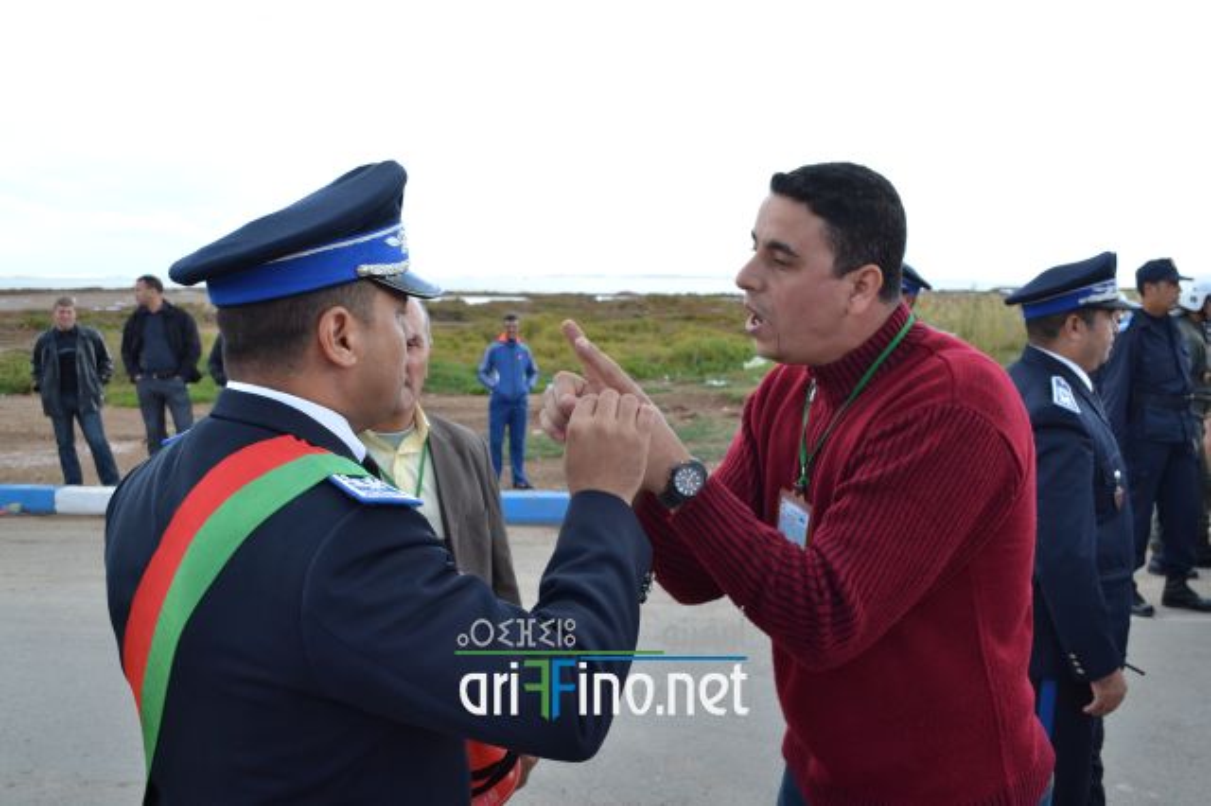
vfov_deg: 39.9
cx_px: 606
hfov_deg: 57.2
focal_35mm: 33
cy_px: 403
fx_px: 1109
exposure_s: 1/160
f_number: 6.3
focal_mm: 22
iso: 100
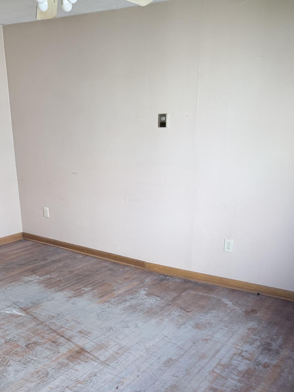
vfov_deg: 50.5
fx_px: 408
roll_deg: +1.1
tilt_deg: -19.0
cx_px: 141
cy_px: 261
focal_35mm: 36
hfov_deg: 39.7
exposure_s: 1/112
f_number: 1.78
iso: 200
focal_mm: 6.76
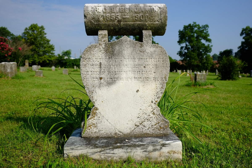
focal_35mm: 27
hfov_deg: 67.4
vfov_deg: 47.9
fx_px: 189
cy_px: 84
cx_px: 126
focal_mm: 18
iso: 200
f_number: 3.2
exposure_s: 1/2500
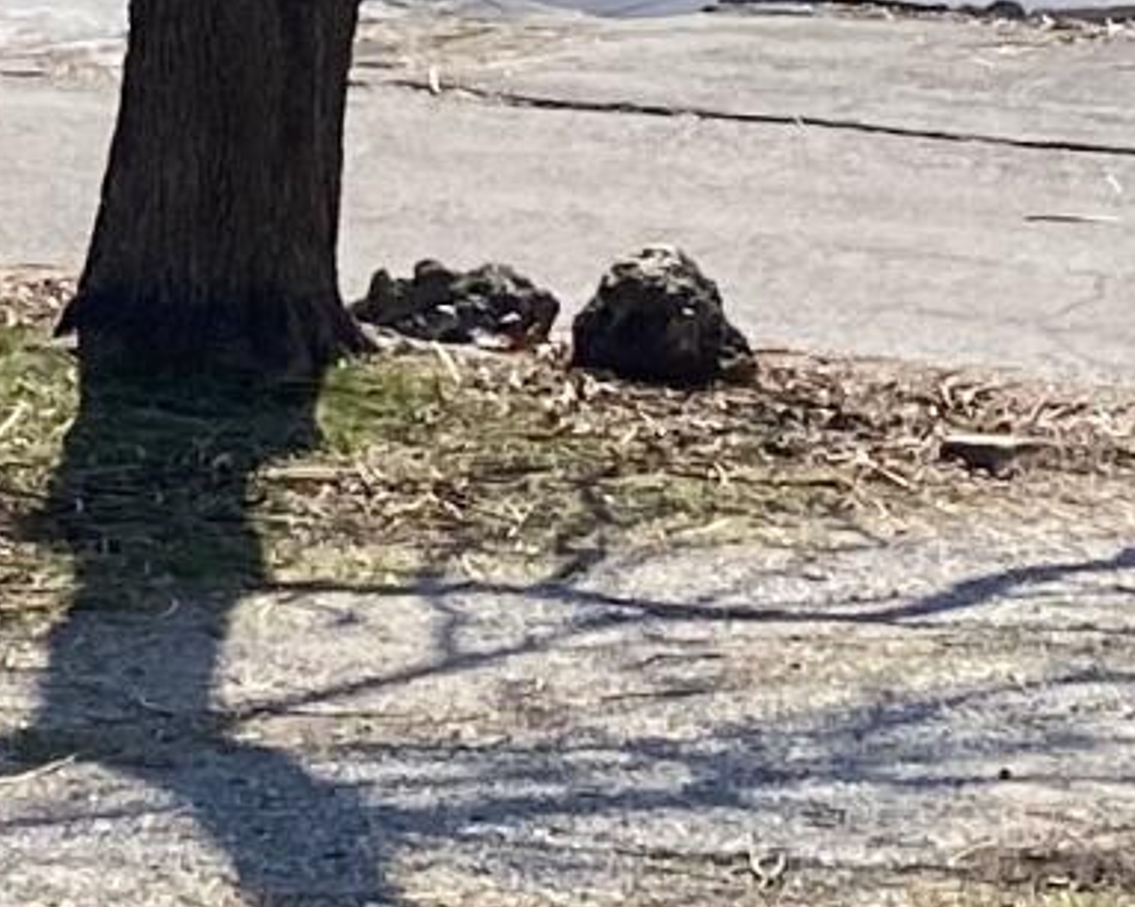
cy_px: -702
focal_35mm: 199
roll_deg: -2.5
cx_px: 181
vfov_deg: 7.5
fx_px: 6681
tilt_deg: -5.3
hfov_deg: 9.7
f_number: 1.8
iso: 32
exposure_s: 1/2967
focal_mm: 4.25
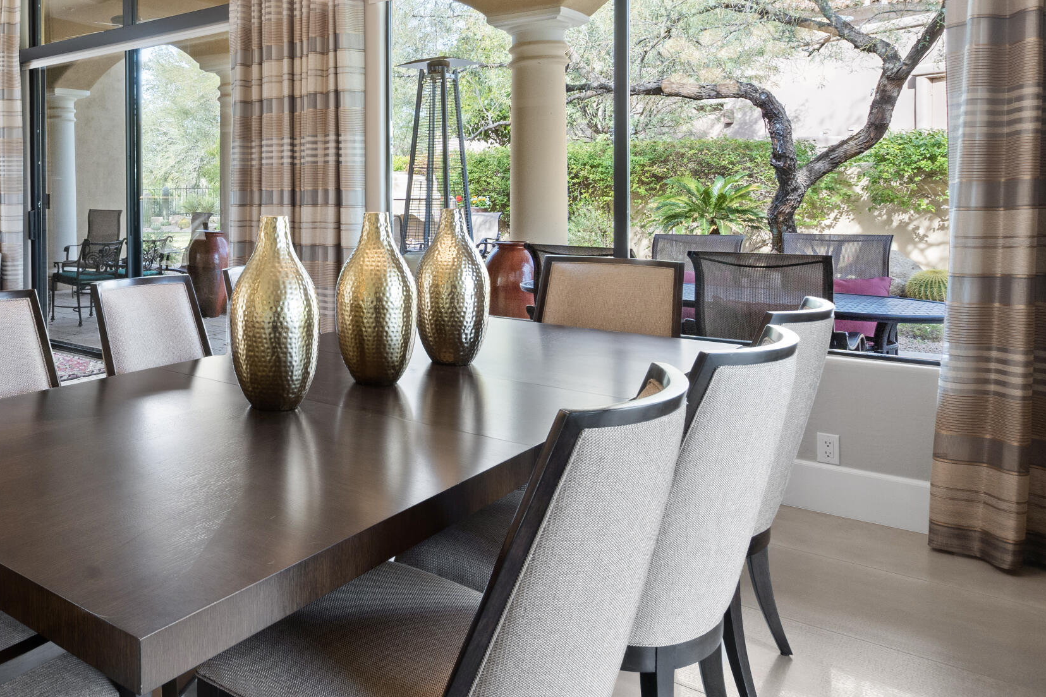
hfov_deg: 57.2
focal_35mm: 29
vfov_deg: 44.1
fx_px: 842
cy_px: 212
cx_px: 161
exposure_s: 1/5
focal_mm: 16
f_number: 11
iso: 500
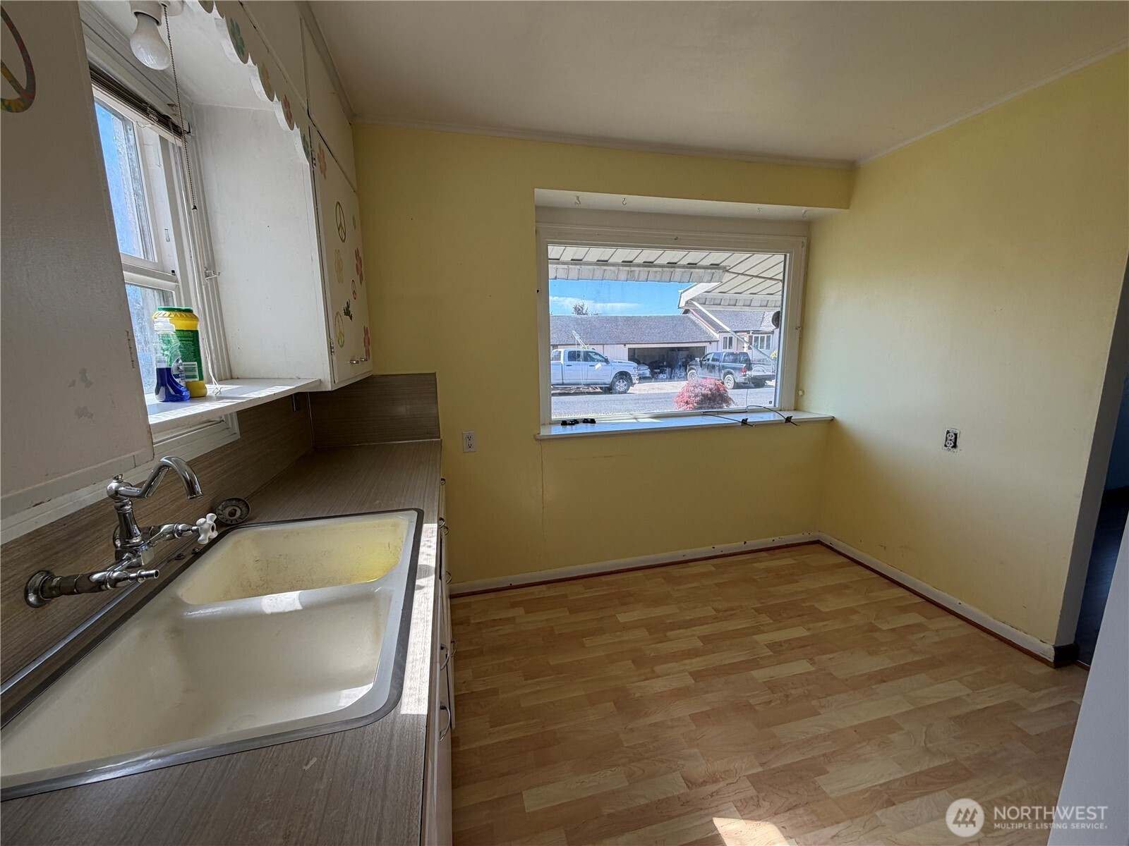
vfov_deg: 85.7
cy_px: 423
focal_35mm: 14
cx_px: 564
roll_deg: +1.2
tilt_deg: -9.9
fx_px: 457
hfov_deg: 102.1
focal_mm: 2.22
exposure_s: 1/189
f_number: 2.2
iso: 50
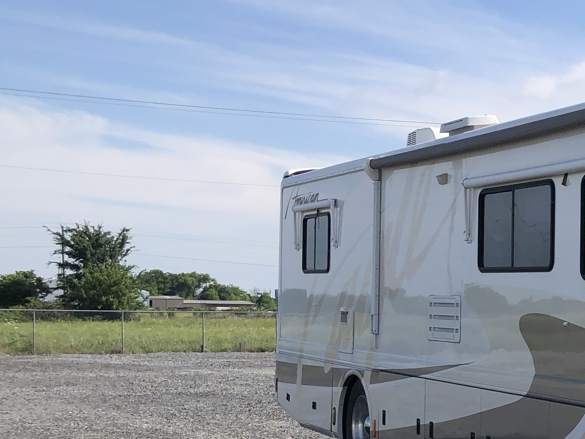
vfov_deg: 19.2
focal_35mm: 76
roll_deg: -0.5
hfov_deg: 22.6
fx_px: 1284
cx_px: 787
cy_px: 335
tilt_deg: -1.6
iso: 20
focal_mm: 3.99
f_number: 1.8
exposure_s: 1/2525
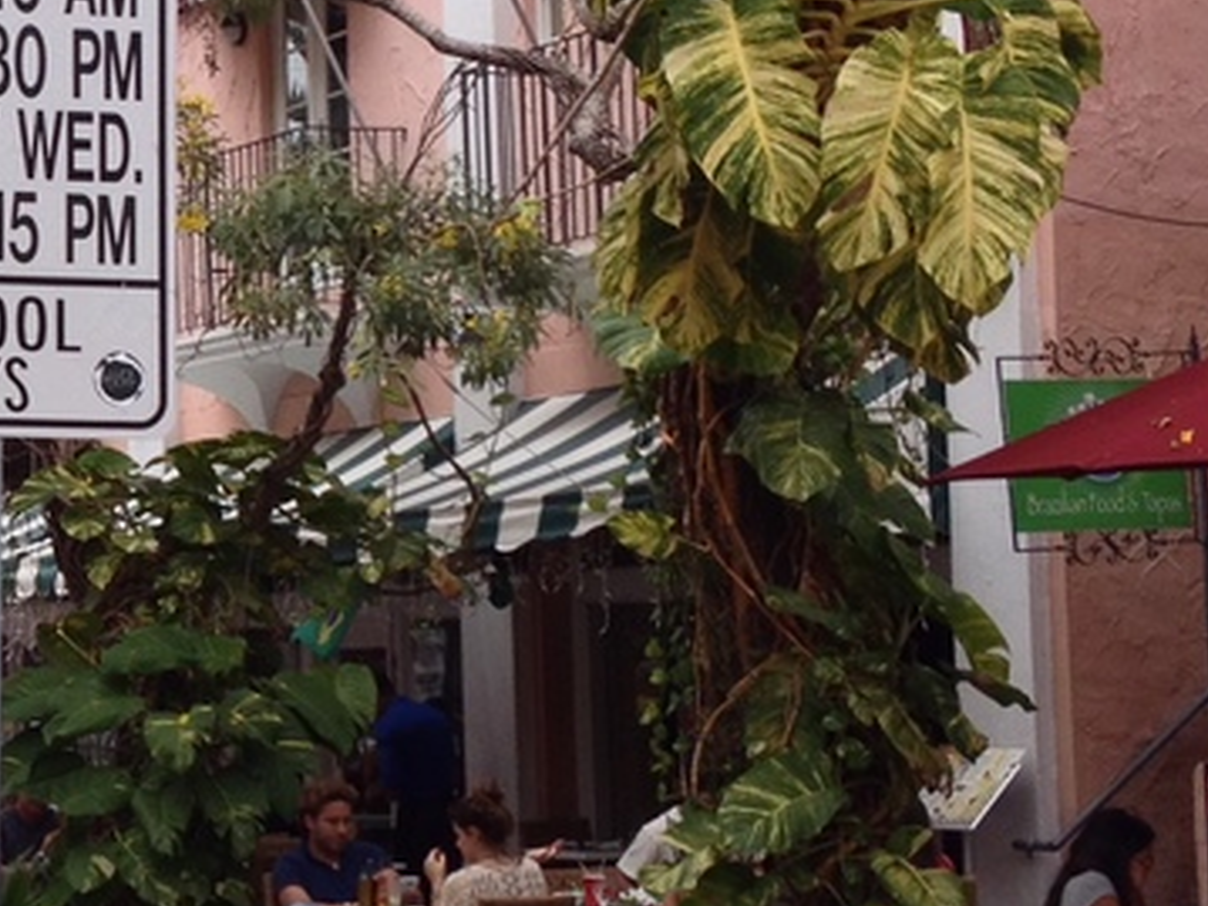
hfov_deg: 16.2
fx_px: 4082
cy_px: 472
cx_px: -202
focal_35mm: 117
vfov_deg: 12.7
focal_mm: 4.28
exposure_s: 1/569
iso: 50
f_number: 2.4
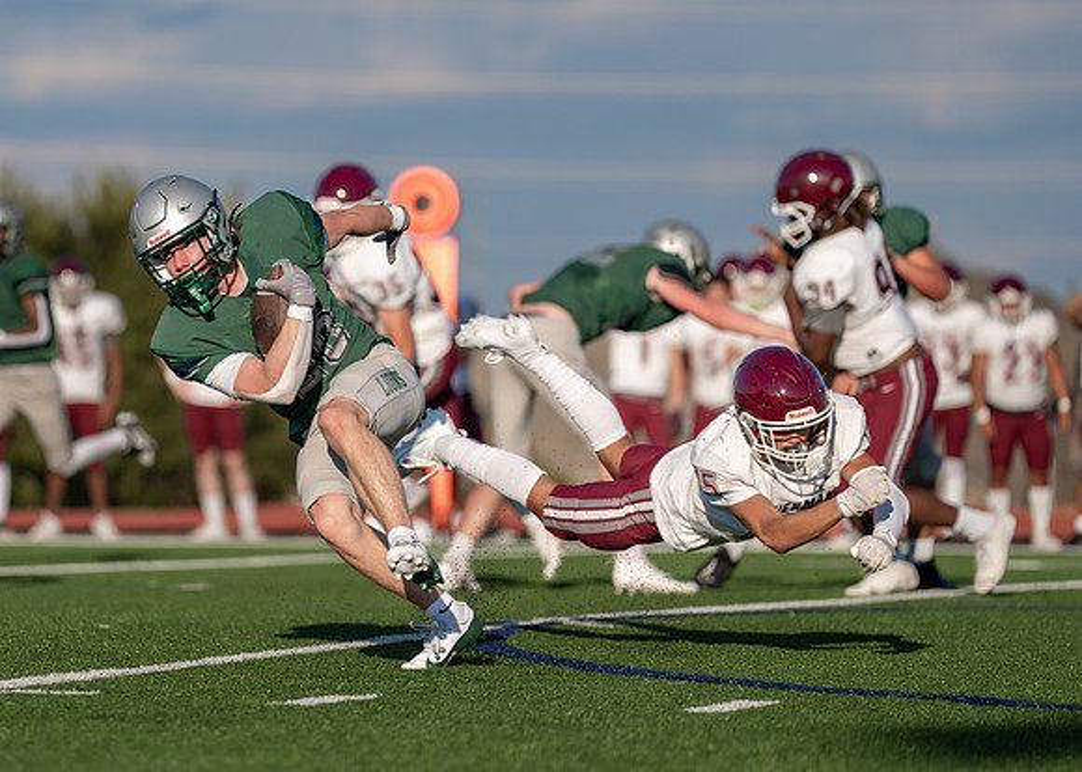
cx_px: 330
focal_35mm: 287
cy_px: 313
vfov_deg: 5.0
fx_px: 8815
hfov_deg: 7.0
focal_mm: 200
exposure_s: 1/2500
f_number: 2.8
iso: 100
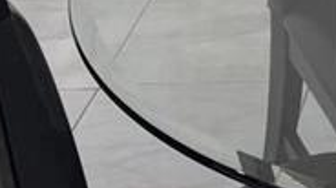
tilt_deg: -2.8
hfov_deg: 10.7
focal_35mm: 185
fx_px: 1646
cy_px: -666
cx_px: 657
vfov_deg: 5.4
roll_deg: -0.2
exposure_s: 1/120
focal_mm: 5.96
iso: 125
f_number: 1.6
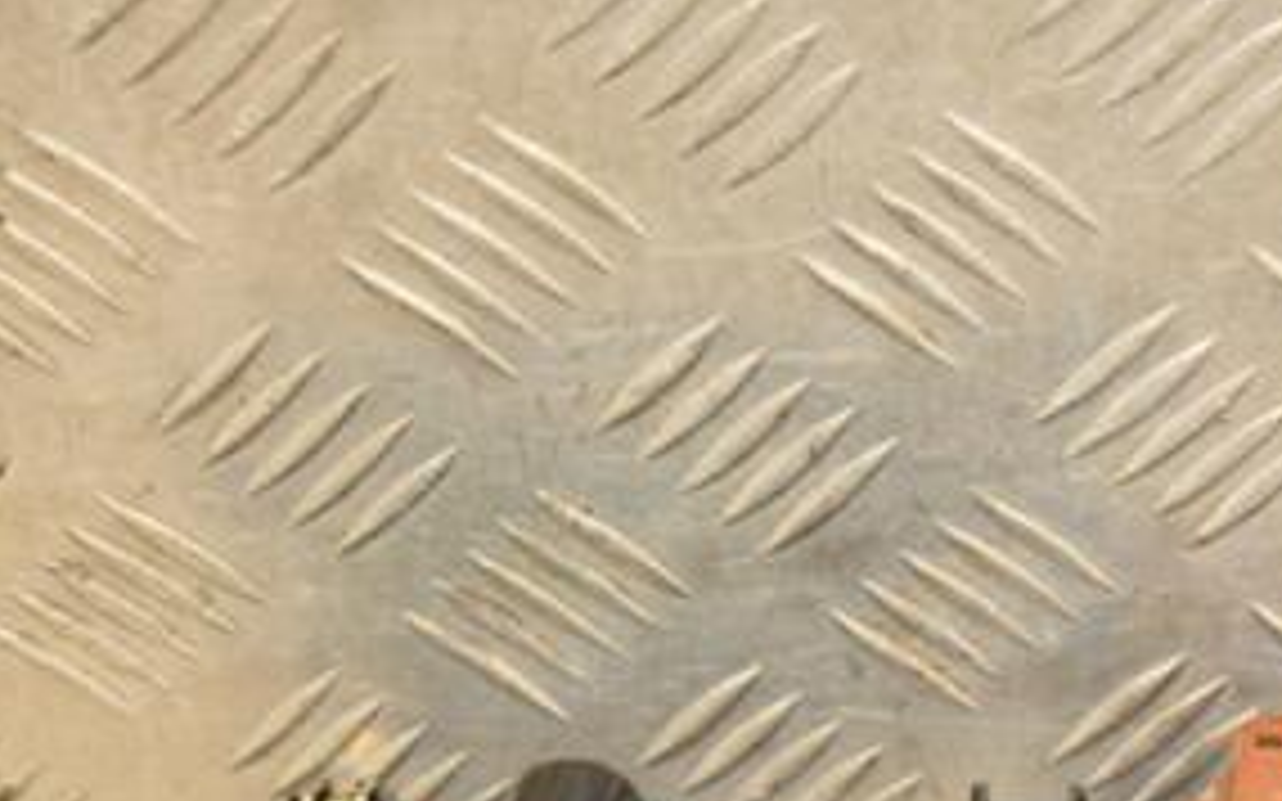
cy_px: 886
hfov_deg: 14.3
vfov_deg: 9.0
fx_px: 5068
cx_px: 1116
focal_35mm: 145
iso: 800
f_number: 4.8
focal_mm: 45
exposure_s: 1/200
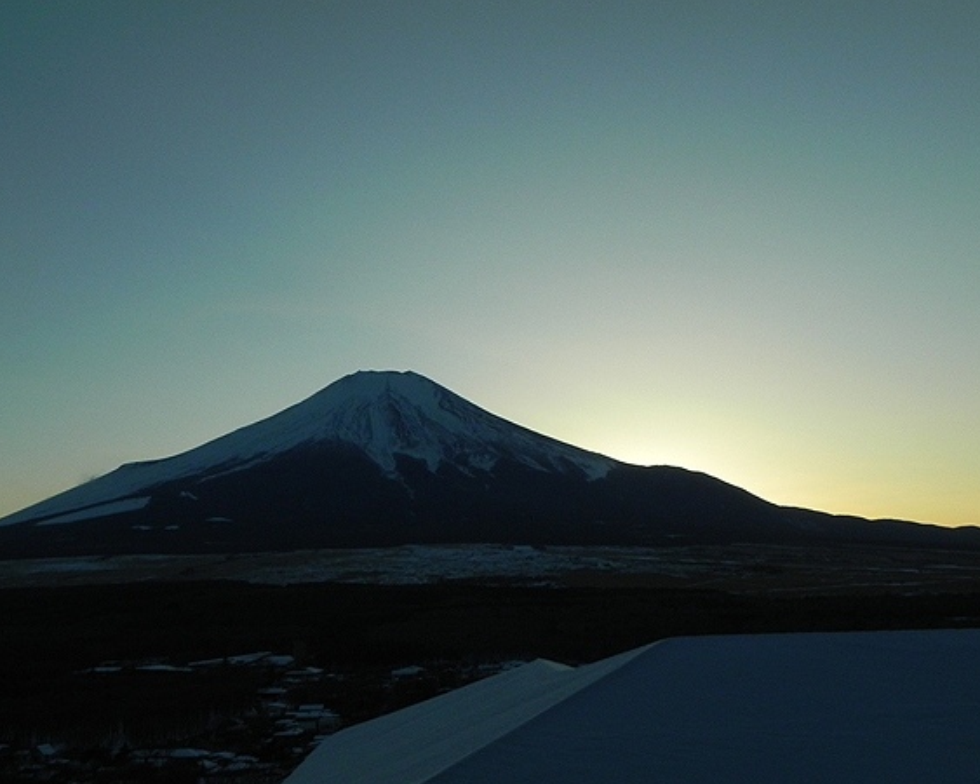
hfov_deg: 46.8
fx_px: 1131
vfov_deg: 38.2
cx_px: 473
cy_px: 390
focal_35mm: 39
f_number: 4
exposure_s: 1/2000
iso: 200
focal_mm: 6.6
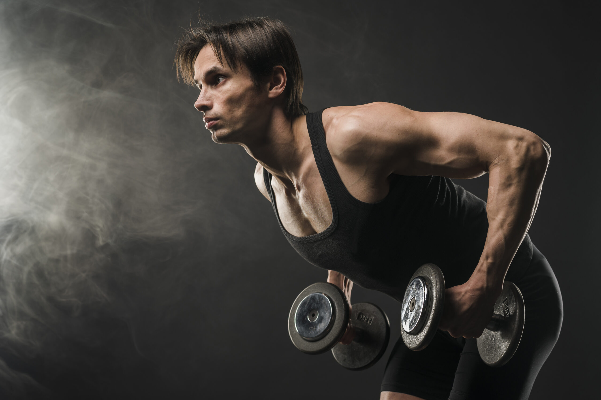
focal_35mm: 50
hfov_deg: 39.6
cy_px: 200
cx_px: 300
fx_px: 834
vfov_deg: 27.0
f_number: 5
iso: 100
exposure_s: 1/125
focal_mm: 50
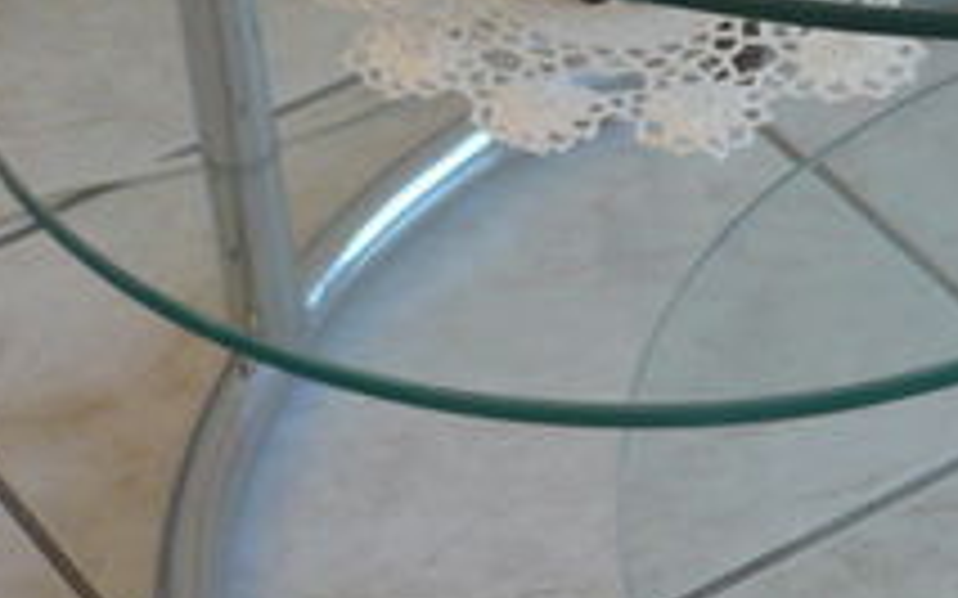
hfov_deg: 11.7
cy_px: 189
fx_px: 4542
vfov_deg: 7.5
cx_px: 1282
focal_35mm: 174
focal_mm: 5.8
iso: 125
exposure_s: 1/30
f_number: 2.8
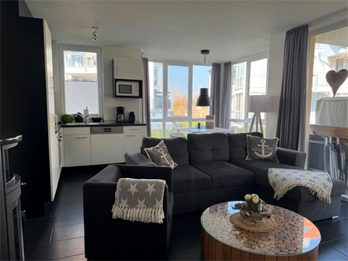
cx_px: 174
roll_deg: -0.1
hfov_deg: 71.6
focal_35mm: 24
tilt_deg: -5.8
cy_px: 130
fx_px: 241
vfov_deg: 56.8
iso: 64
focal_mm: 6.76
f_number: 1.78
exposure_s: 1/212
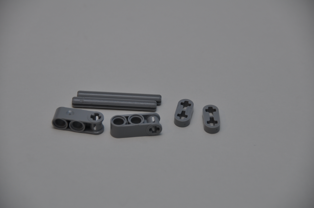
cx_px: 157
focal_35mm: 300
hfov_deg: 6.9
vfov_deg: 4.6
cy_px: 104
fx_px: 2613
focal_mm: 200
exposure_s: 1/60
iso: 200
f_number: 5.6
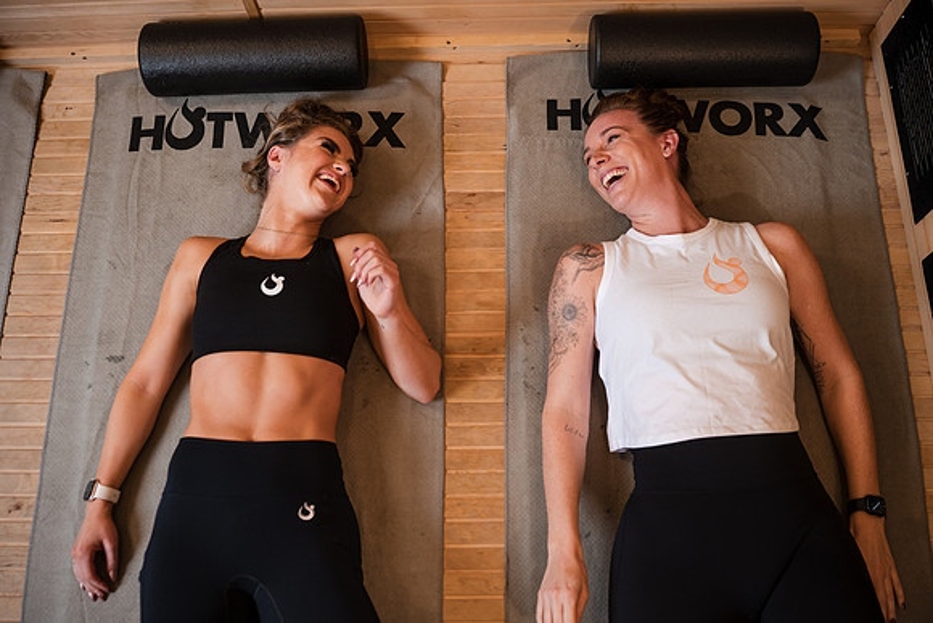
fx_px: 907
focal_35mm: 35
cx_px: 466
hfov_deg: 54.4
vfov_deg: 37.9
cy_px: 312
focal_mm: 35
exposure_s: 1/125
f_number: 3.2
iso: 400
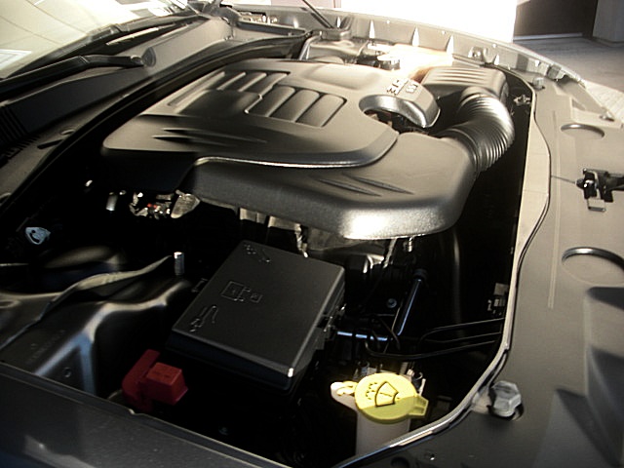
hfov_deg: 51.4
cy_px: 234
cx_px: 312
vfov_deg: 39.7
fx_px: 649
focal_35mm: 36
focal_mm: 6.3
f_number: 2.8
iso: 50
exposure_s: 1/125
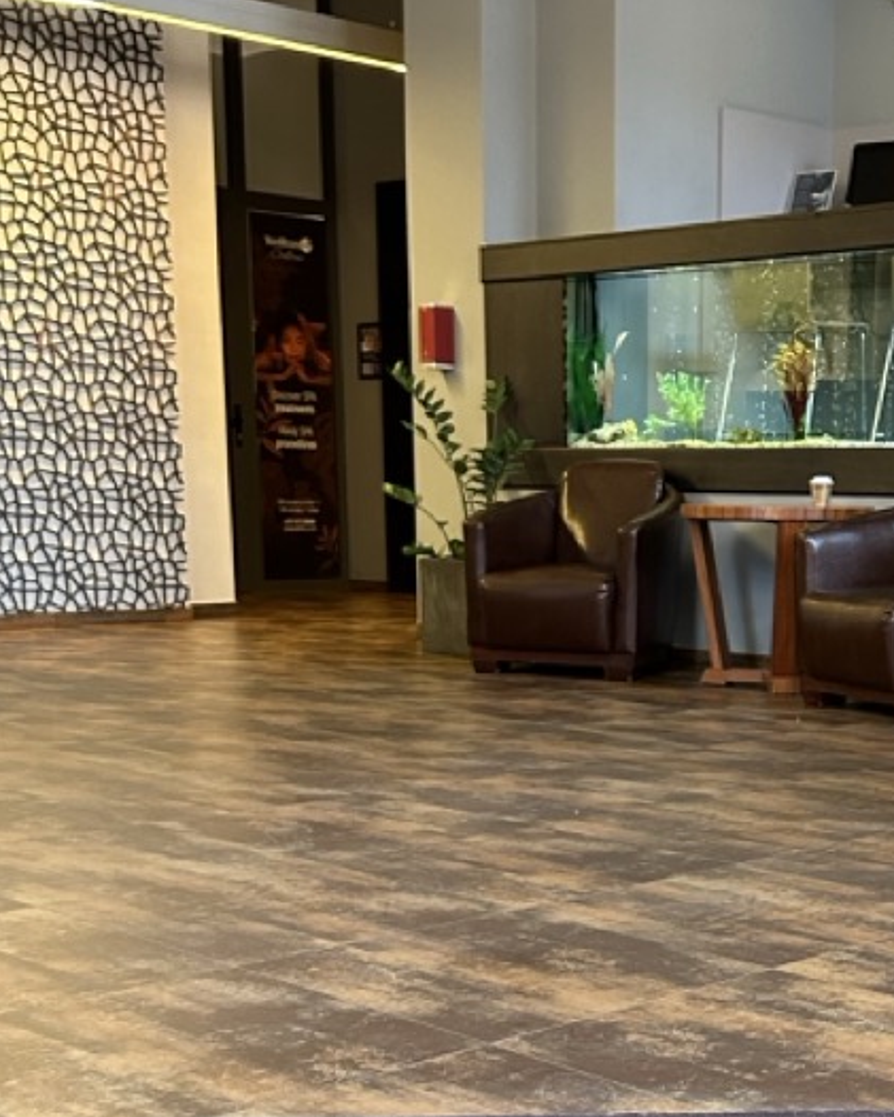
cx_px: 705
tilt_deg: -12.2
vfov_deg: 32.0
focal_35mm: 57
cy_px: 911
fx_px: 1885
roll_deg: -0.6
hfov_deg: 26.2
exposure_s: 1/50
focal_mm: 6.86
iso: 400
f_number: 1.78
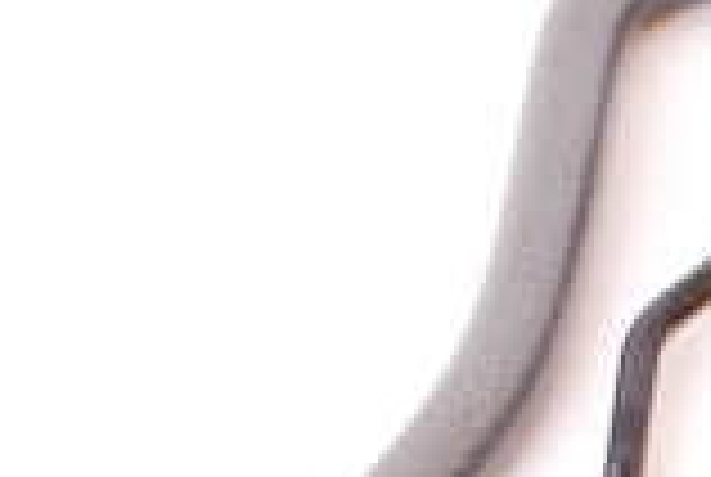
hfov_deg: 7.1
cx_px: 1602
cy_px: 412
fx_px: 5422
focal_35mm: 274
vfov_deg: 5.0
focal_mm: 36
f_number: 5.3
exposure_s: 1/30
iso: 320
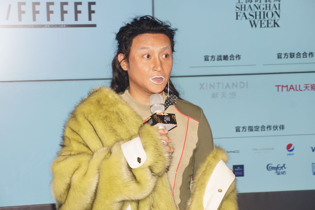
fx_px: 1111
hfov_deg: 16.1
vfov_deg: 10.8
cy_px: 105
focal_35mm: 127
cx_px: 158
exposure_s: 1/100
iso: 200
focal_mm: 85
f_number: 6.3
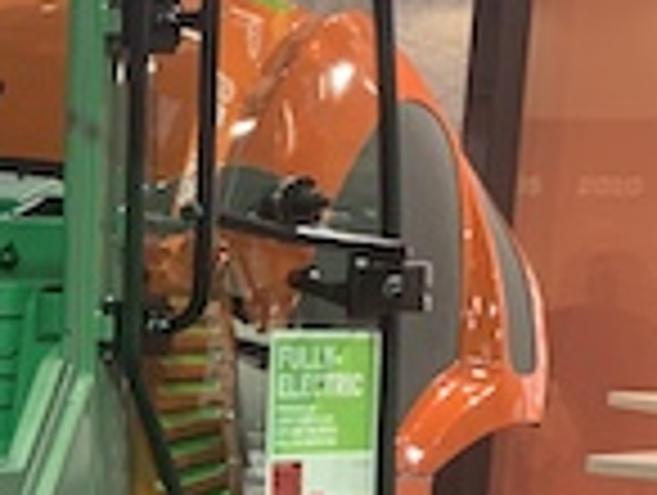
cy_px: 508
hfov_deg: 11.5
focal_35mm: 142
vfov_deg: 10.4
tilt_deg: -6.7
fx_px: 2700
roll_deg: -1.2
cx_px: -900
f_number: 1.8
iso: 64
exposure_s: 1/50
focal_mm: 4.25
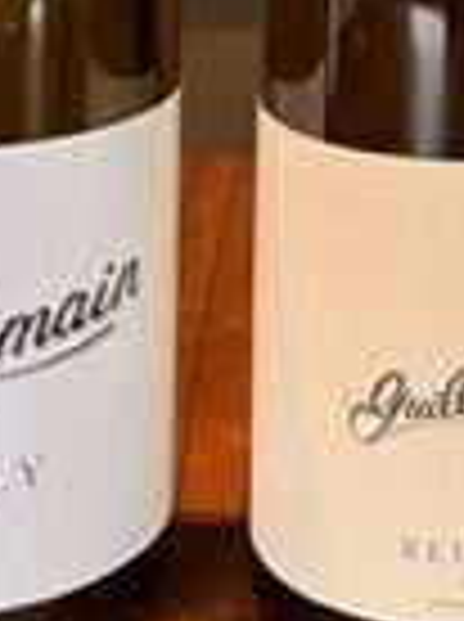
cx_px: 541
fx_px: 2169
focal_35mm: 121
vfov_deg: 14.7
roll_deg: -0.5
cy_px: -410
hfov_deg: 12.0
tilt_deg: -3.8
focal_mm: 5.1
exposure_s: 1/50
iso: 250
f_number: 1.6
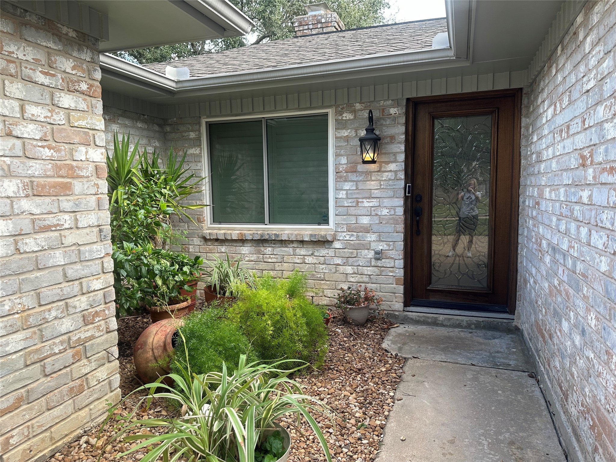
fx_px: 427
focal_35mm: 24
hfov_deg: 71.6
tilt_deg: -5.4
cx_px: 308
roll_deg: +0.6
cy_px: 231
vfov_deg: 56.8
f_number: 1.78
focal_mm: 6.86
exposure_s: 1/270
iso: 80
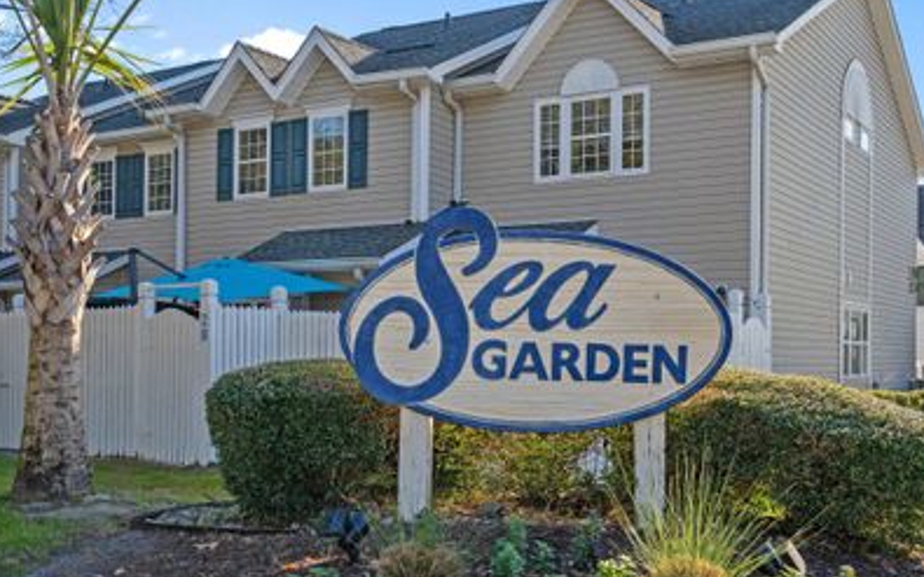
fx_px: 1007
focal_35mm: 40
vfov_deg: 32.0
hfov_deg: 49.1
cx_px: 533
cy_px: 331
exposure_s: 1/250
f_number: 8
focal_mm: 31
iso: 500
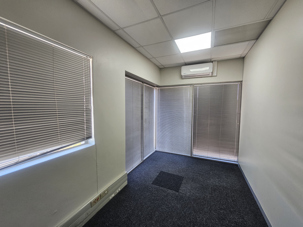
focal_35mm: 13
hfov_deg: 106.2
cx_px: 152
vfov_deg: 89.9
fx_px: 114
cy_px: 114
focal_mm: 2.2
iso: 80
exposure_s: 1/50
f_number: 2.2
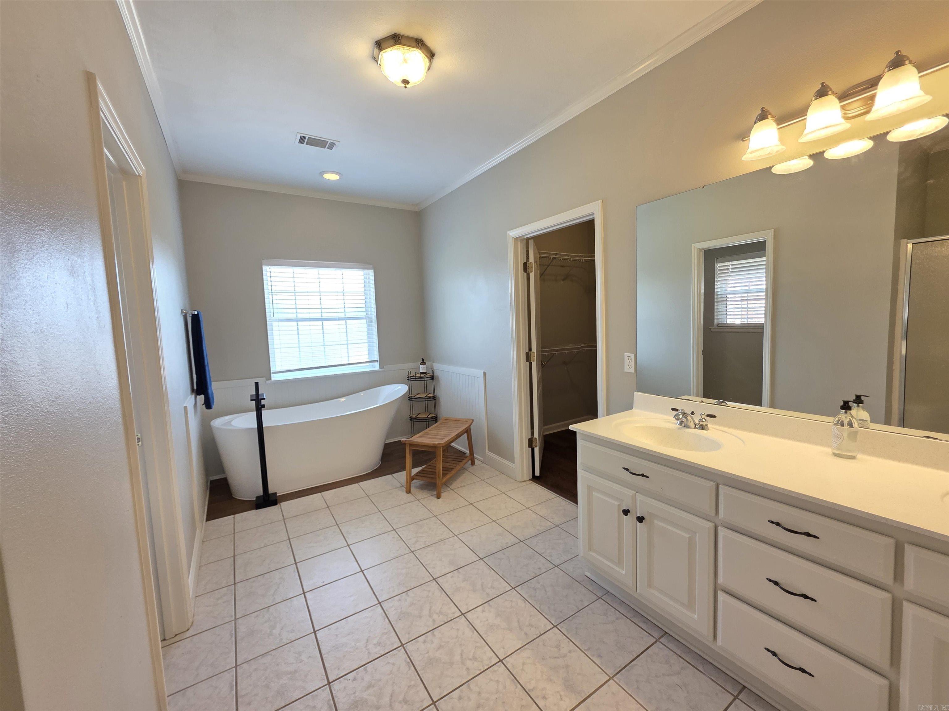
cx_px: 474
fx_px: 356
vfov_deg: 89.9
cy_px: 356
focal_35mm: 13
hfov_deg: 106.2
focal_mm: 2.2
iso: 125
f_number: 1.9
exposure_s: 1/120
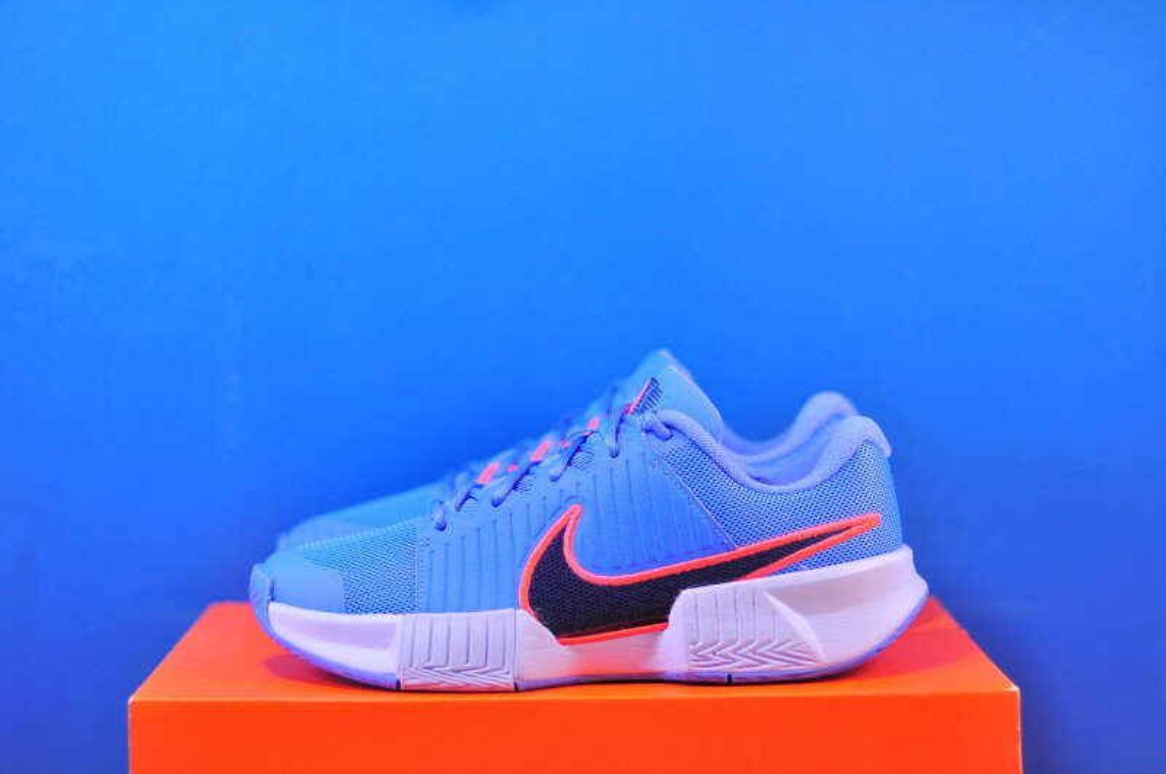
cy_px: 387
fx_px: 2426
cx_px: 583
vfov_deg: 18.1
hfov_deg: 27.0
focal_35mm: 75
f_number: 2
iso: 250
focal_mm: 50
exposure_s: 1/320
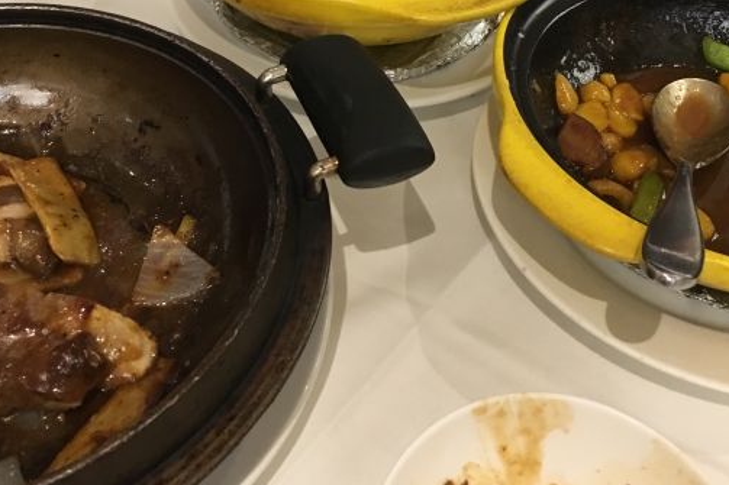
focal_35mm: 42
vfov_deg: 31.6
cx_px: 373
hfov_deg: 46.4
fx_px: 850
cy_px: 158
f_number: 2.2
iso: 250
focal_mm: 4.15
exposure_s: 1/17
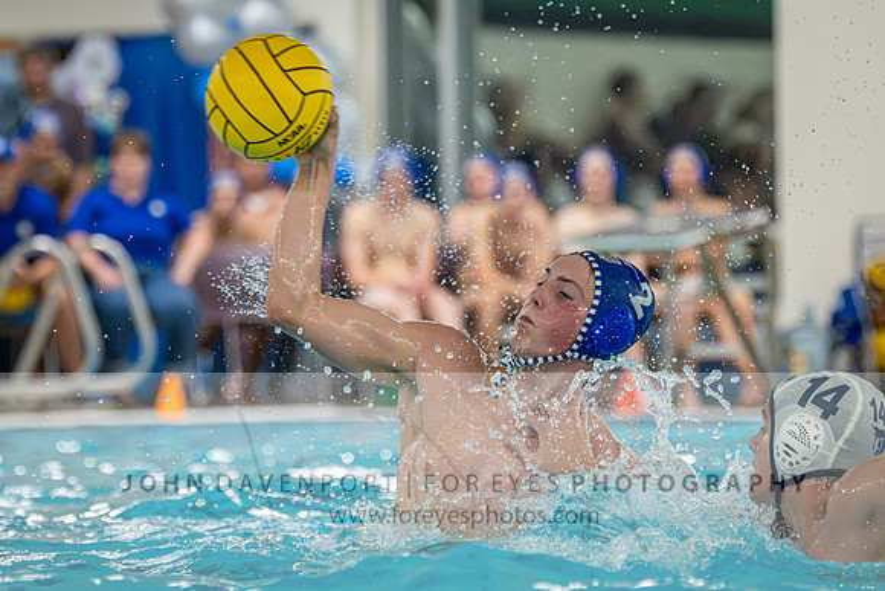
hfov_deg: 7.6
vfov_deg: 5.0
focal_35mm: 273
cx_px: 279
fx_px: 6701
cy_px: 259
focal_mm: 185
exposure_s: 1/1000
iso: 14400
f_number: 4
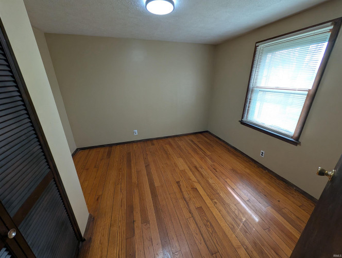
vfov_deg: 94.6
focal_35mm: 12
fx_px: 119
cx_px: 171
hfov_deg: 110.5
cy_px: 129
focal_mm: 2.02
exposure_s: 1/60
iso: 86
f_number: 1.7
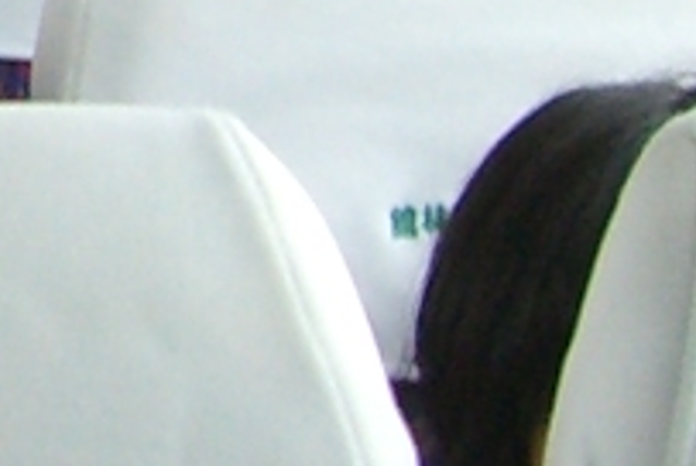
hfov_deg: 6.2
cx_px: -1245
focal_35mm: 311
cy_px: -805
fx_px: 6021
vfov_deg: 4.3
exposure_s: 1/160
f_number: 2.7
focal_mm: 6.2
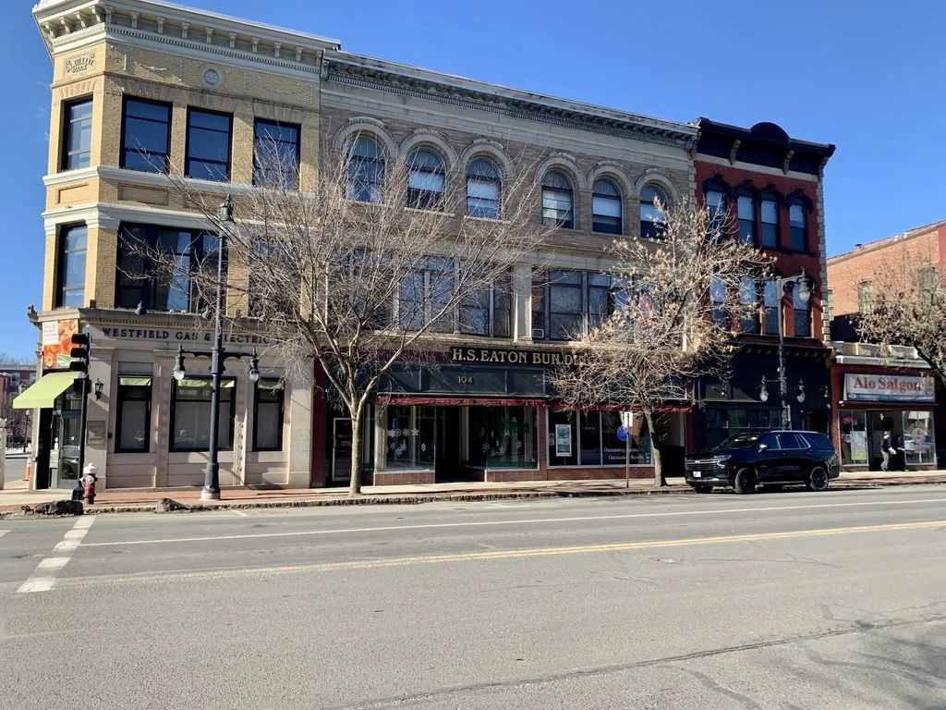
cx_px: 473
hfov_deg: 67.3
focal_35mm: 26
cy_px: 355
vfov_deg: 53.1
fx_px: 711
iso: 25
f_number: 1.8
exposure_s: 1/856
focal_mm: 4.25
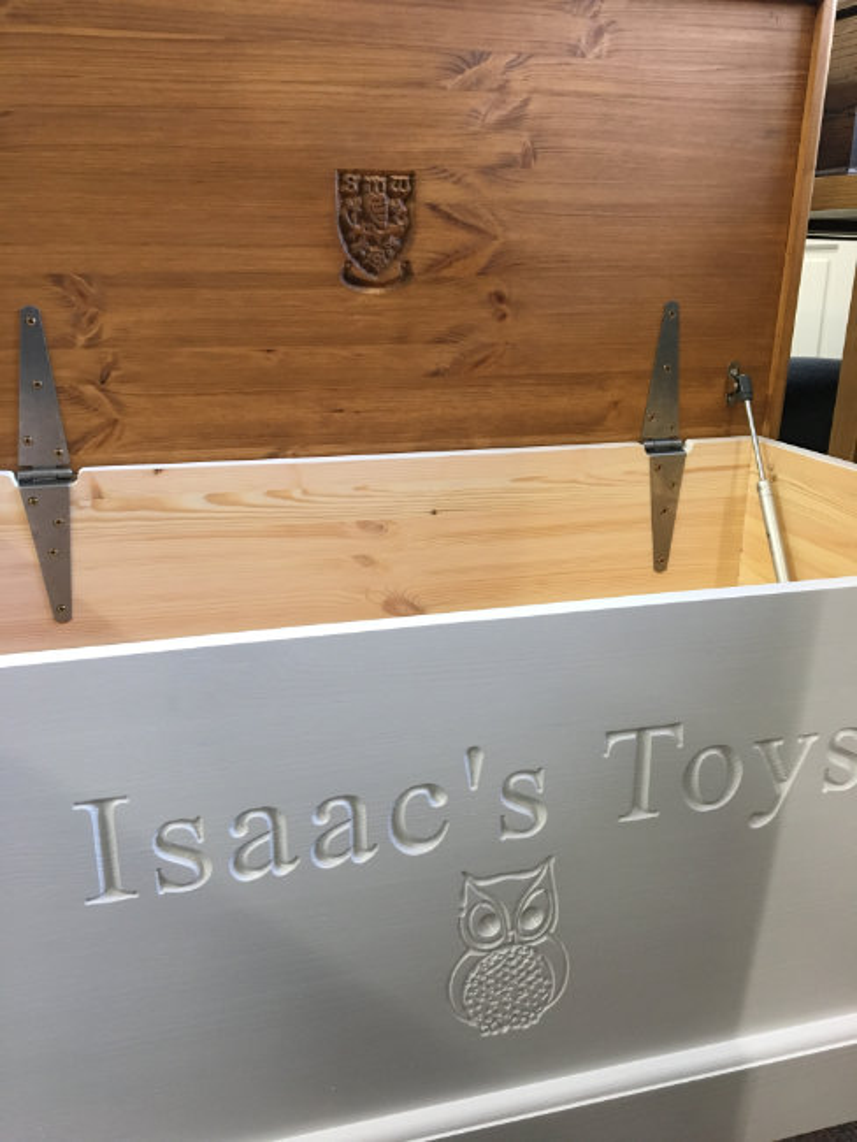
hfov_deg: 48.3
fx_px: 957
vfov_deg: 61.6
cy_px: 571
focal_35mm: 29
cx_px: 428
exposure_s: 1/33
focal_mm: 4.2
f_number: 2.2
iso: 160
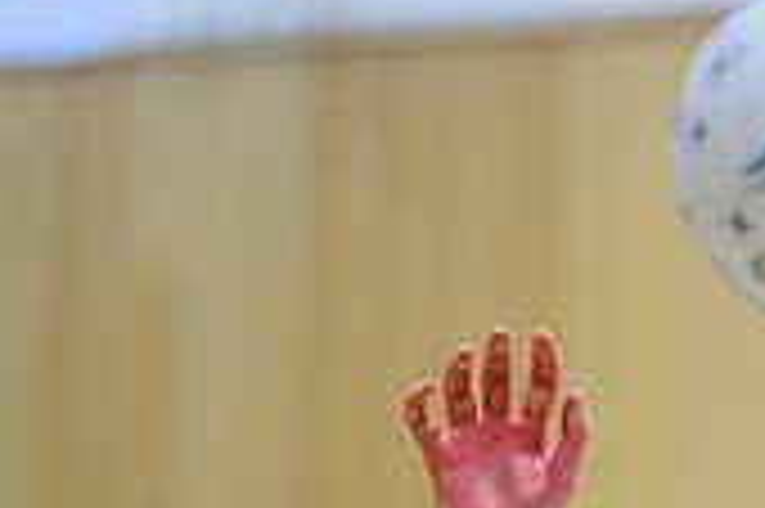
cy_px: 627
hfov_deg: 3.9
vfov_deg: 2.6
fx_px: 11251
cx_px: 1296
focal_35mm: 530
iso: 4000
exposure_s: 1/1000
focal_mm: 155
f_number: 3.2
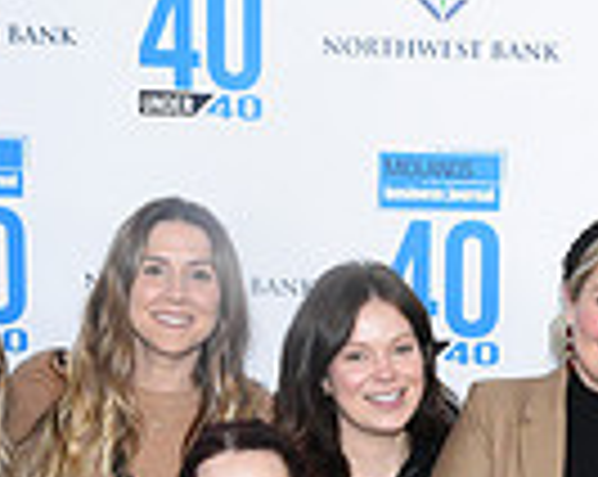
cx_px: 692
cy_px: 790
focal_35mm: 127
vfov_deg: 11.4
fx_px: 2244
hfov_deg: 14.7
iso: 3600
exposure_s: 1/125
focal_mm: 31
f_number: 7.1
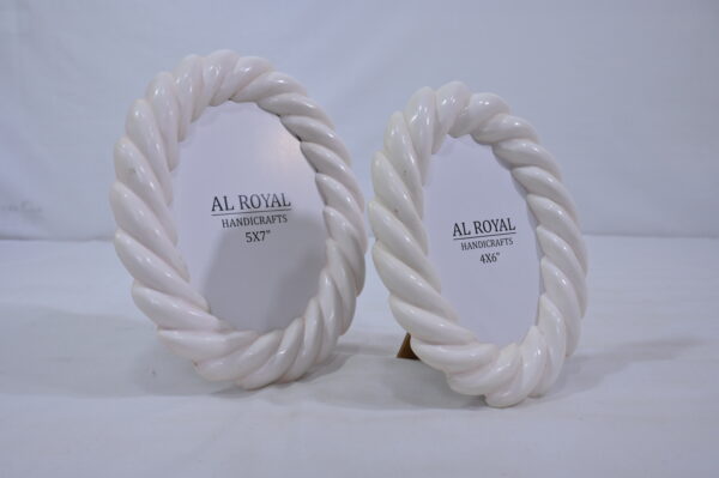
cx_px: 360
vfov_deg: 43.5
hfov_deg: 62.0
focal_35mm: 30
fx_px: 599
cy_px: 239
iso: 500
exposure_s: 1/125
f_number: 8
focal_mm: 30
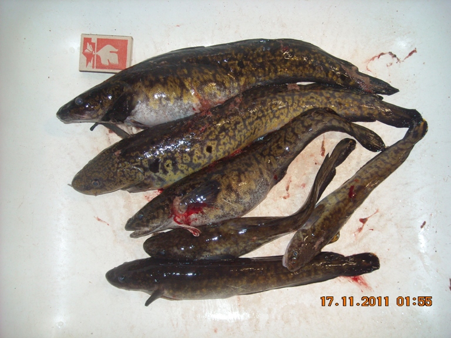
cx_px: 226
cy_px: 169
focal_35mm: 35
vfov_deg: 40.7
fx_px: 456
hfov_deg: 52.6
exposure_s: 1/60
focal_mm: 5.7
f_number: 2.8
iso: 200
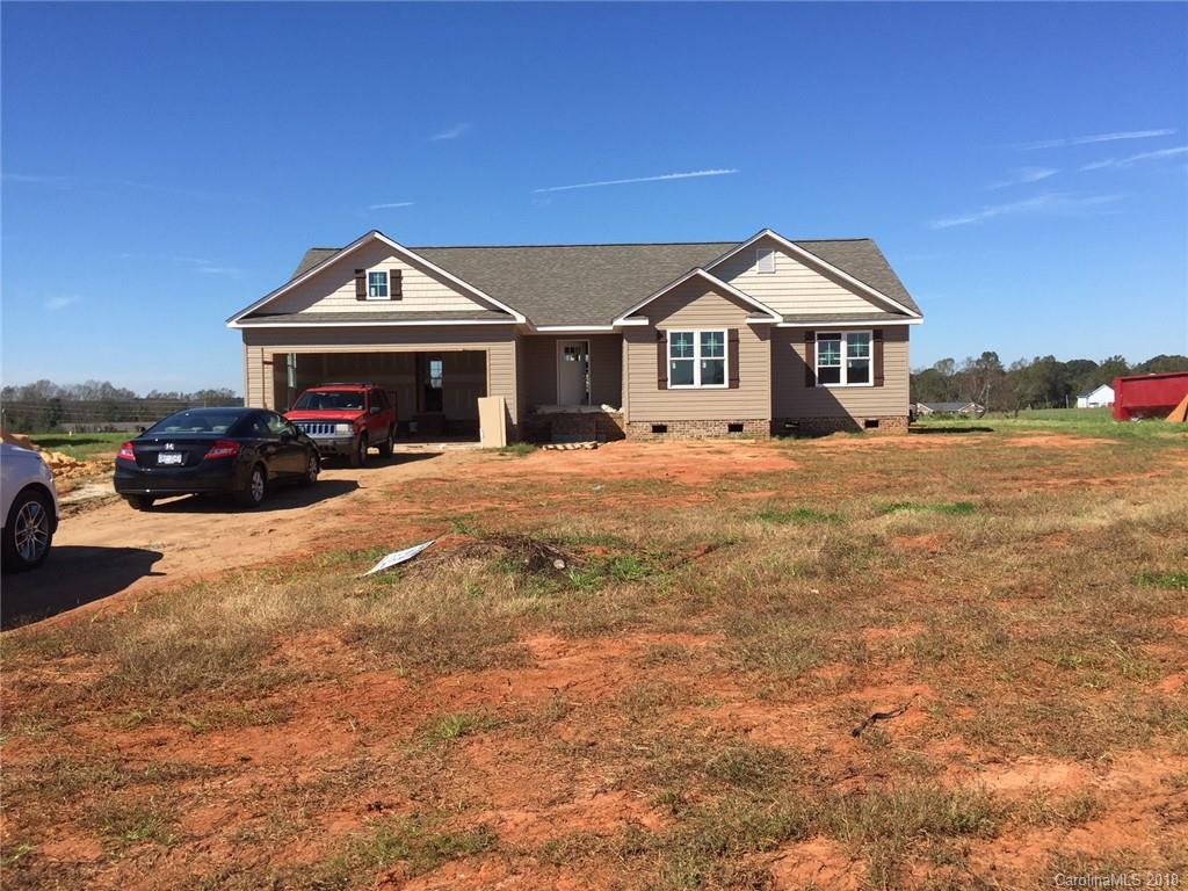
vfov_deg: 48.2
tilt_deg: -1.1
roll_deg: +1.2
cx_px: 594
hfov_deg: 61.7
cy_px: 446
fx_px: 995
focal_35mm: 29
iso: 32
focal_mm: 4.15
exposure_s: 1/1980
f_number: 2.2
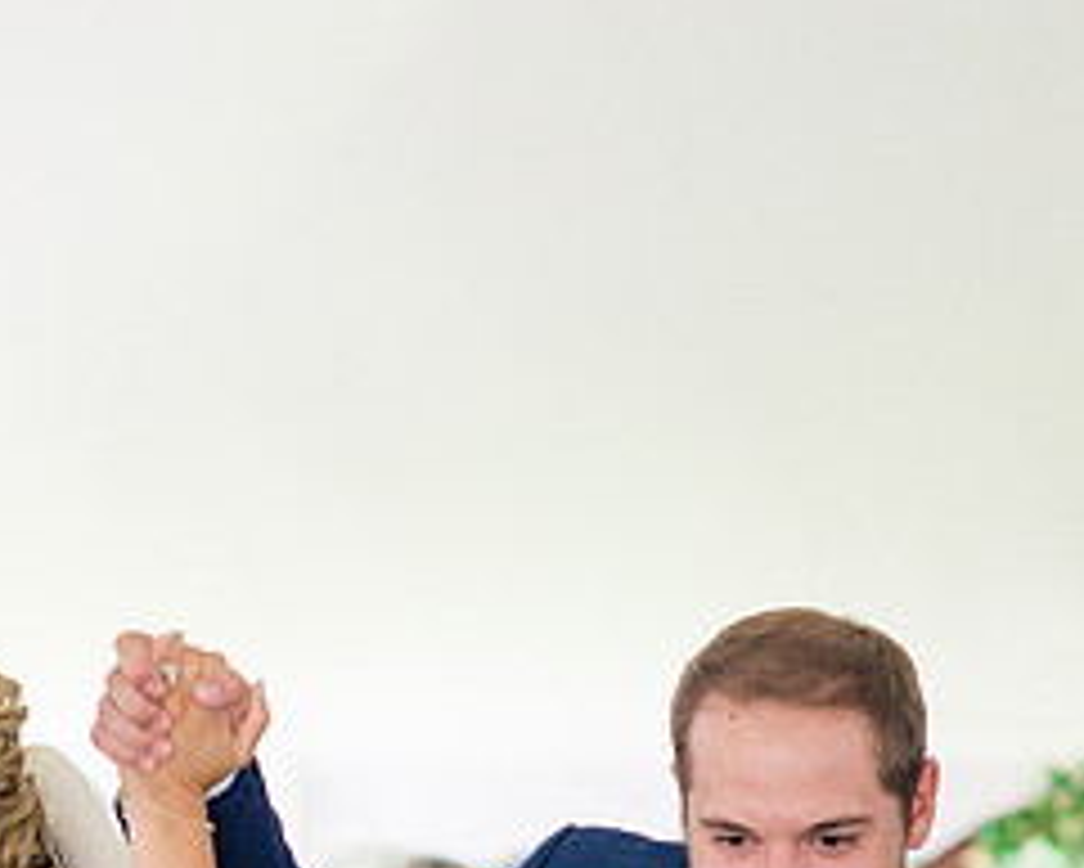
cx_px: -18
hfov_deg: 10.0
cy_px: 861
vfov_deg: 8.0
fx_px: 6162
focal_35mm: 192
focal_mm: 85
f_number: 3.2
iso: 500
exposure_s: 1/250
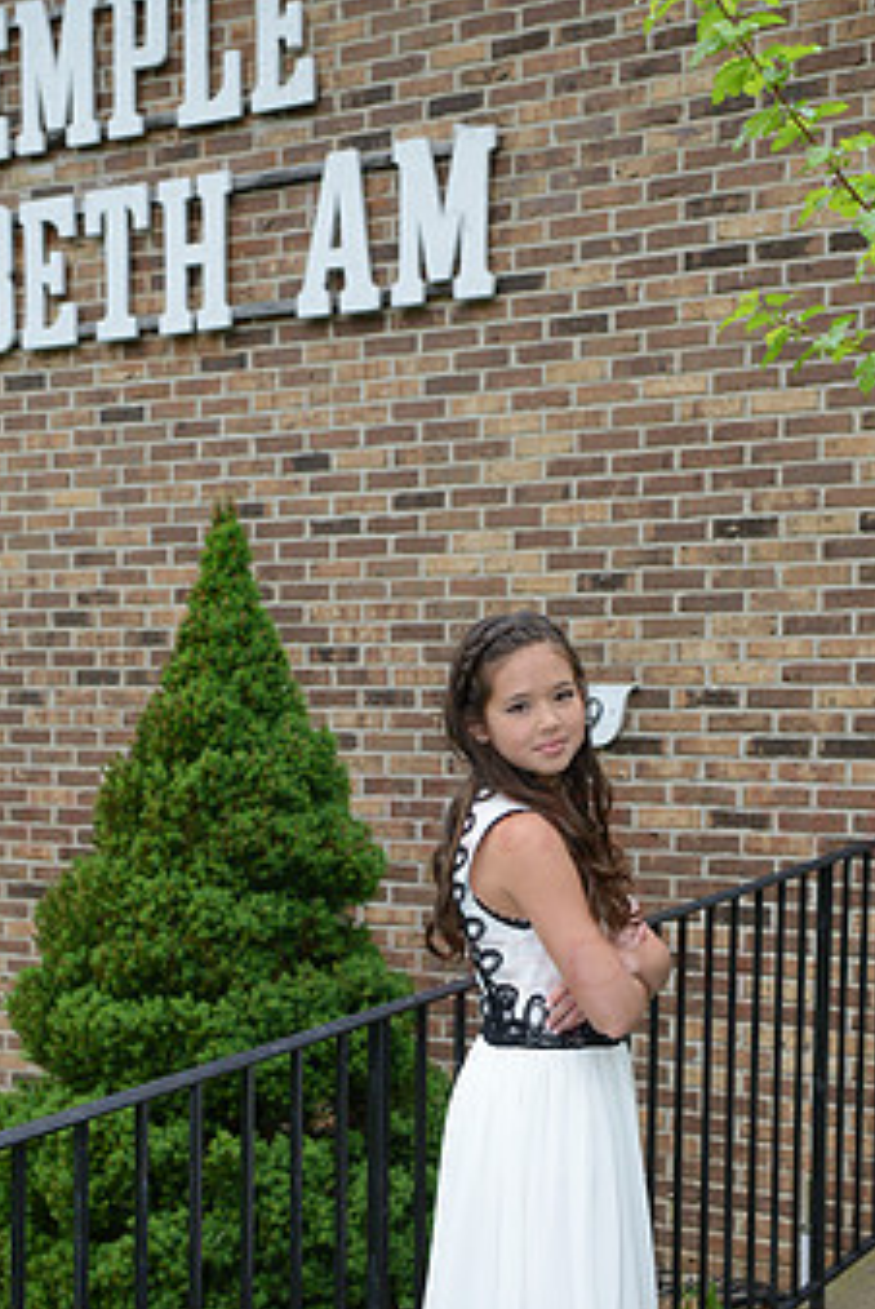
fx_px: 2183
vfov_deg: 33.2
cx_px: 428
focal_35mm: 60
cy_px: 833
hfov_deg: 22.7
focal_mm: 35
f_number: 5.6
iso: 500
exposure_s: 1/250
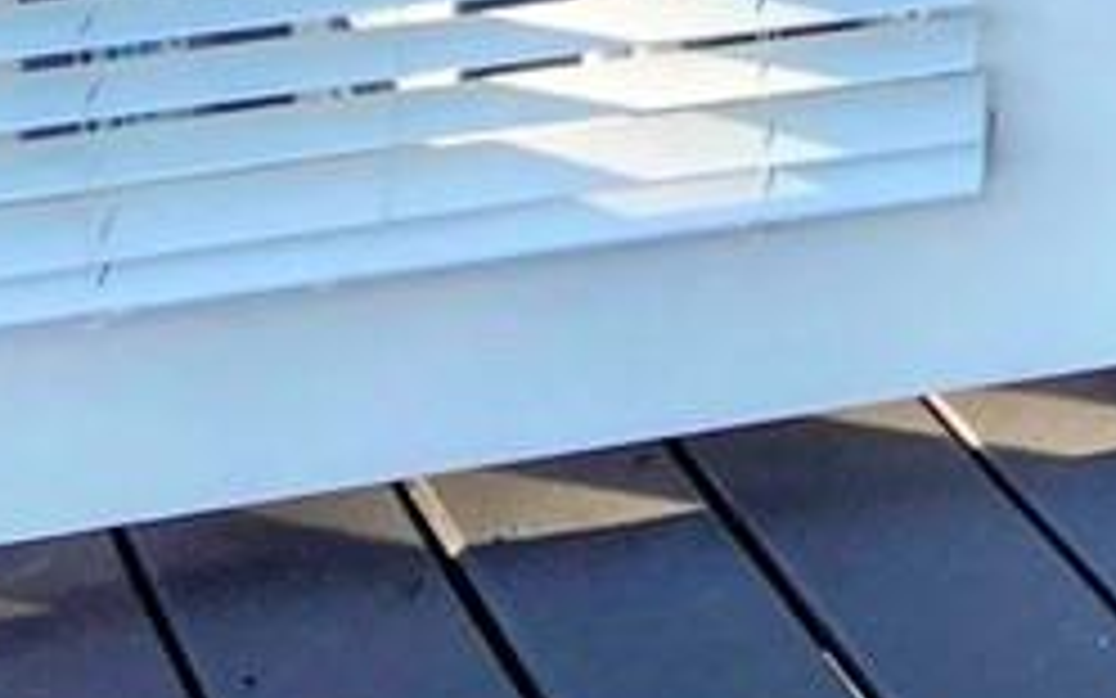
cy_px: -1509
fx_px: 2707
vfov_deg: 10.1
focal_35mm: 89
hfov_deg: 18.6
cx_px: 1958
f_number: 2.2
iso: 40
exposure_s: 1/150
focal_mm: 1.74
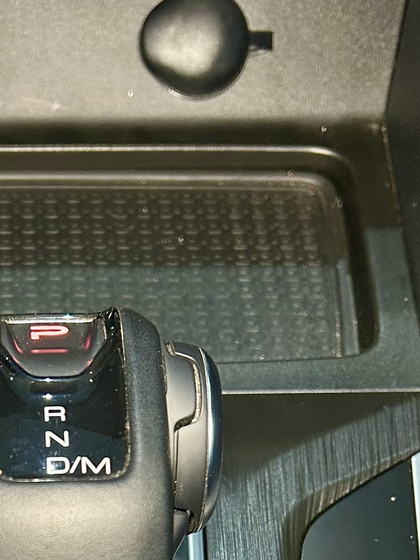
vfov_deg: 21.3
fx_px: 1343
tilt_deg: -61.4
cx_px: 15
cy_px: 730
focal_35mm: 83
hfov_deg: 17.4
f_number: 1.5
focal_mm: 5.7
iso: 125
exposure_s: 1/100
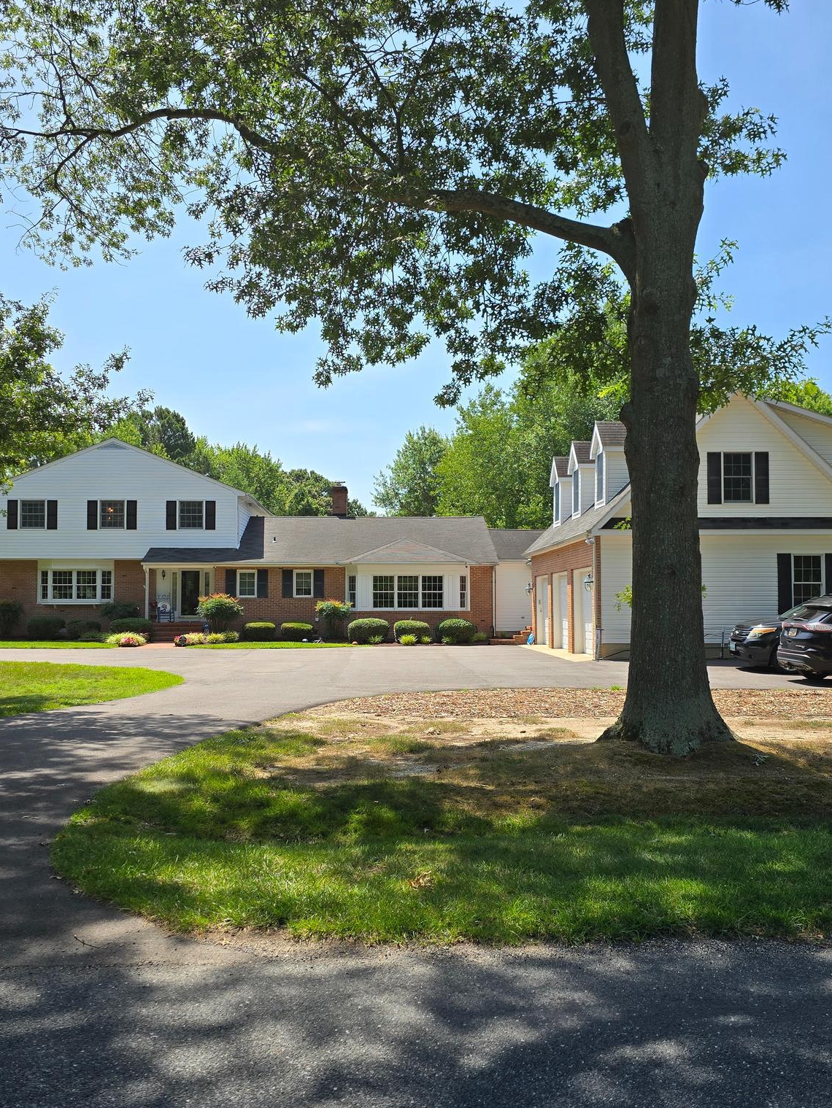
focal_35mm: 31
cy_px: 555
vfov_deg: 58.3
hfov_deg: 45.4
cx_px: 399
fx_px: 993
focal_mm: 6.3
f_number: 1.7
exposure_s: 1/599
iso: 12
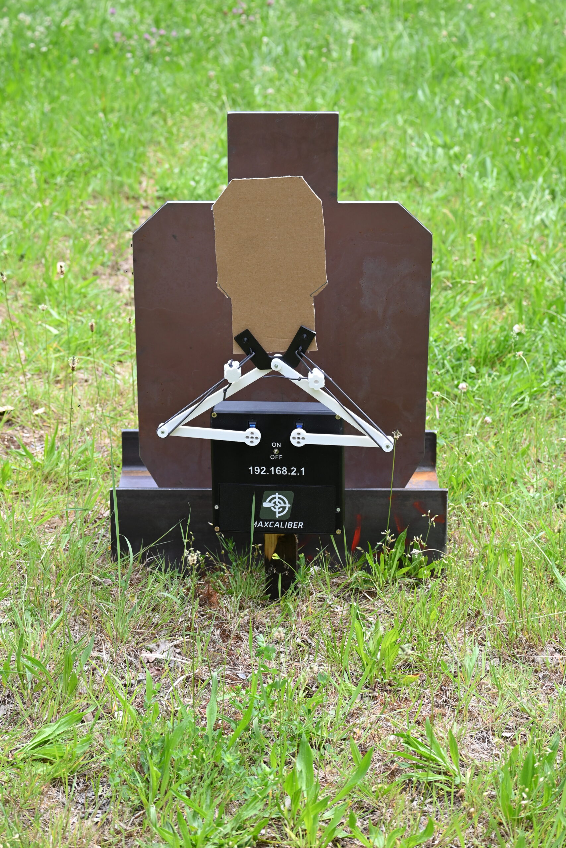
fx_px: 2334
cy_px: 424
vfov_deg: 20.6
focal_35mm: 99
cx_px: 283
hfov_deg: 13.8
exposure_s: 1/250
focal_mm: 66
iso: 200
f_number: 5.6
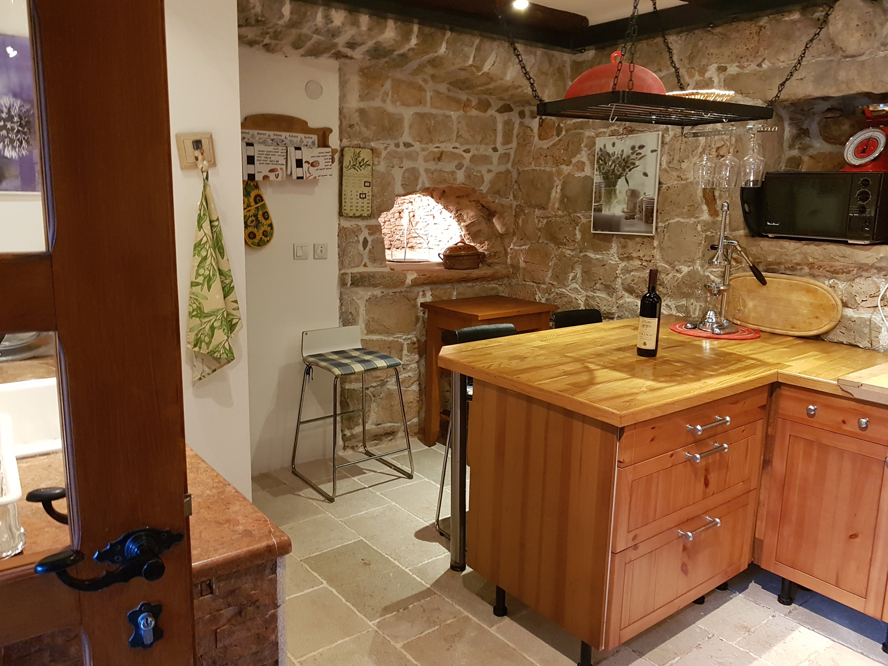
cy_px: 333
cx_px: 444
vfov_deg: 53.1
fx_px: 667
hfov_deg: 67.3
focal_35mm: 26
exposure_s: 1/11
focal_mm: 4.2
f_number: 1.7
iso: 200
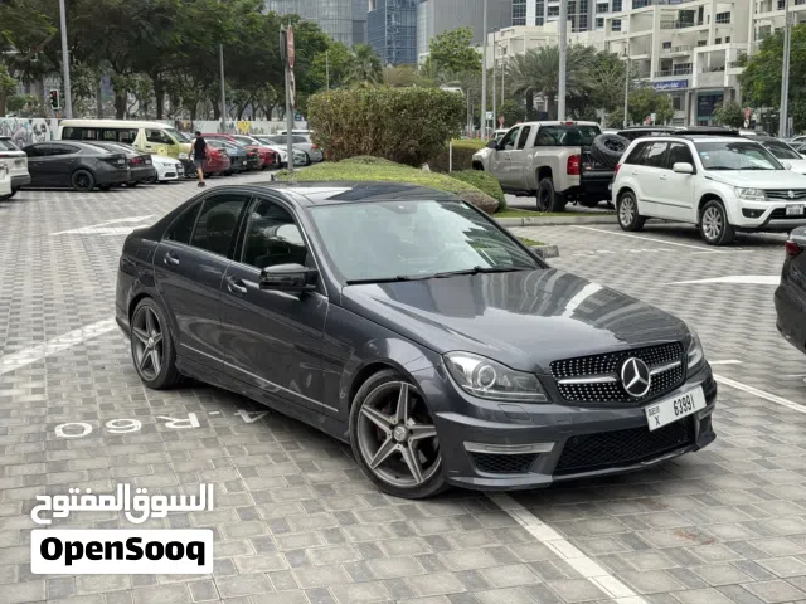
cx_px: 403
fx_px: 1118
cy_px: 302
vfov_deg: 30.3
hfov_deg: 39.7
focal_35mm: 48
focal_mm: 6.76
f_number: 1.78
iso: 64
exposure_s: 1/854
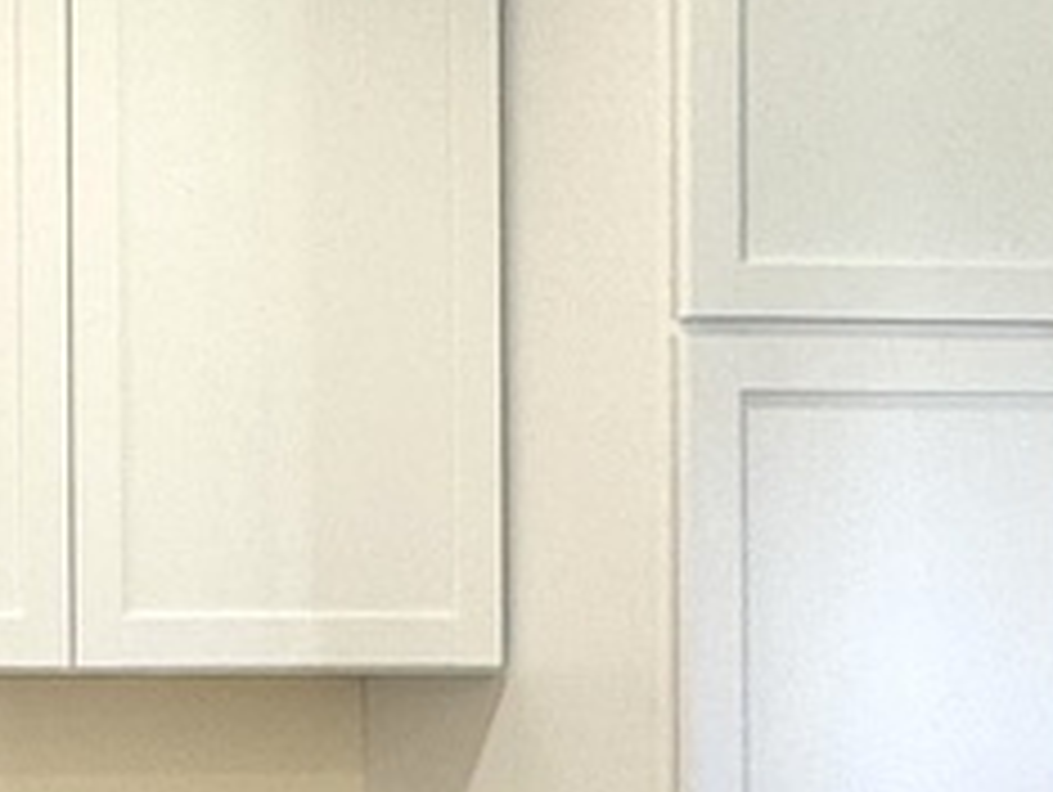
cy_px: 680
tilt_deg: -0.4
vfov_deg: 17.0
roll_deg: +0.1
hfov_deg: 19.5
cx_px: -562
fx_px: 2619
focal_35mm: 86
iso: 125
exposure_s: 1/99
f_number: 2.2
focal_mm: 2.22
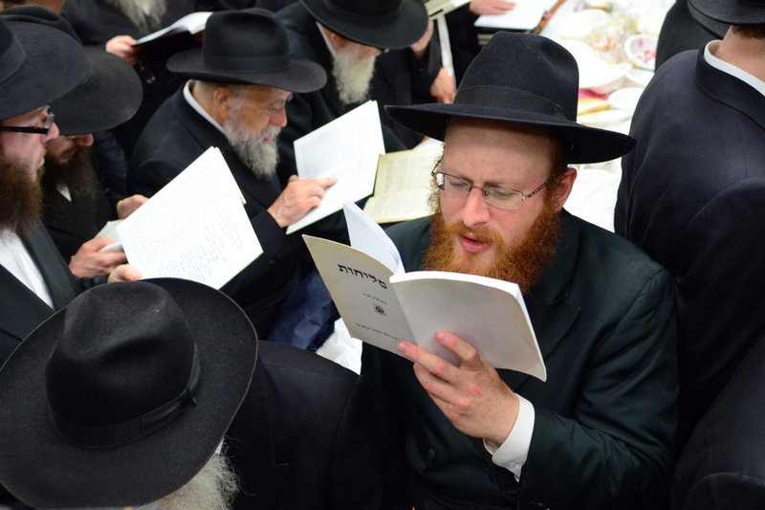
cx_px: 382
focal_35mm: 39
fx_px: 829
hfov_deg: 49.6
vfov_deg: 34.2
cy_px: 255
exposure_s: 1/80
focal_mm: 26
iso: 2000
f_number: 3.5
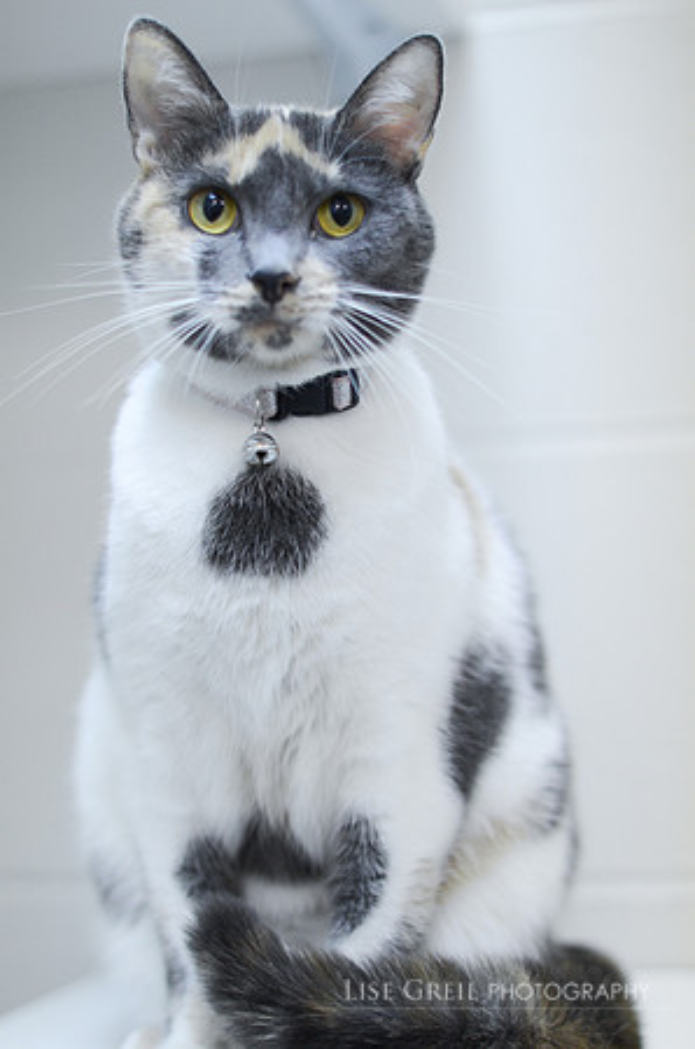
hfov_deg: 18.1
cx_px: 348
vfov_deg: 27.0
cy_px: 524
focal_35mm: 75
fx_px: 2182
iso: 800
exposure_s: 1/400
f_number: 1.8
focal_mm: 50
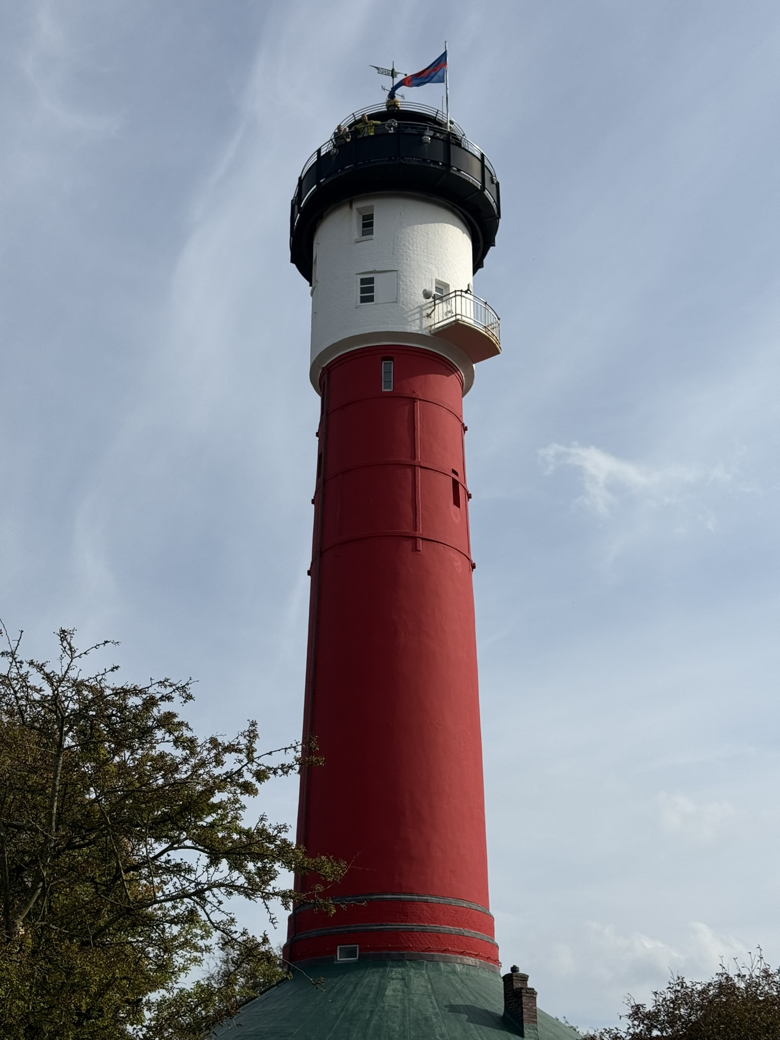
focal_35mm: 48
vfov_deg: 39.7
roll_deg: +0.0
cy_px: 520
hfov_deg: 30.3
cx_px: 390
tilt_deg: +27.1
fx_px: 1442
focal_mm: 6.76
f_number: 1.78
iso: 64
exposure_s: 1/8772
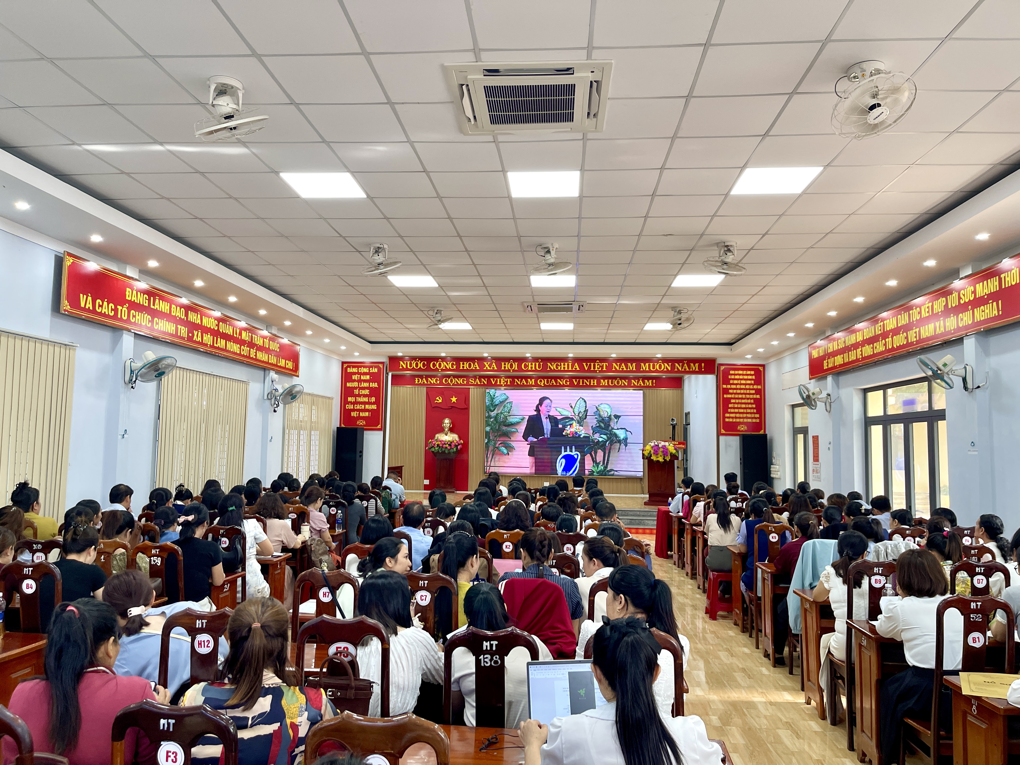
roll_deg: -0.9
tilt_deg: +4.1
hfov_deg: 69.4
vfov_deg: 54.9
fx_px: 737
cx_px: 510
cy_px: 382
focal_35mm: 25
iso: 100
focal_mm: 5.1
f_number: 1.6
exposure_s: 1/121
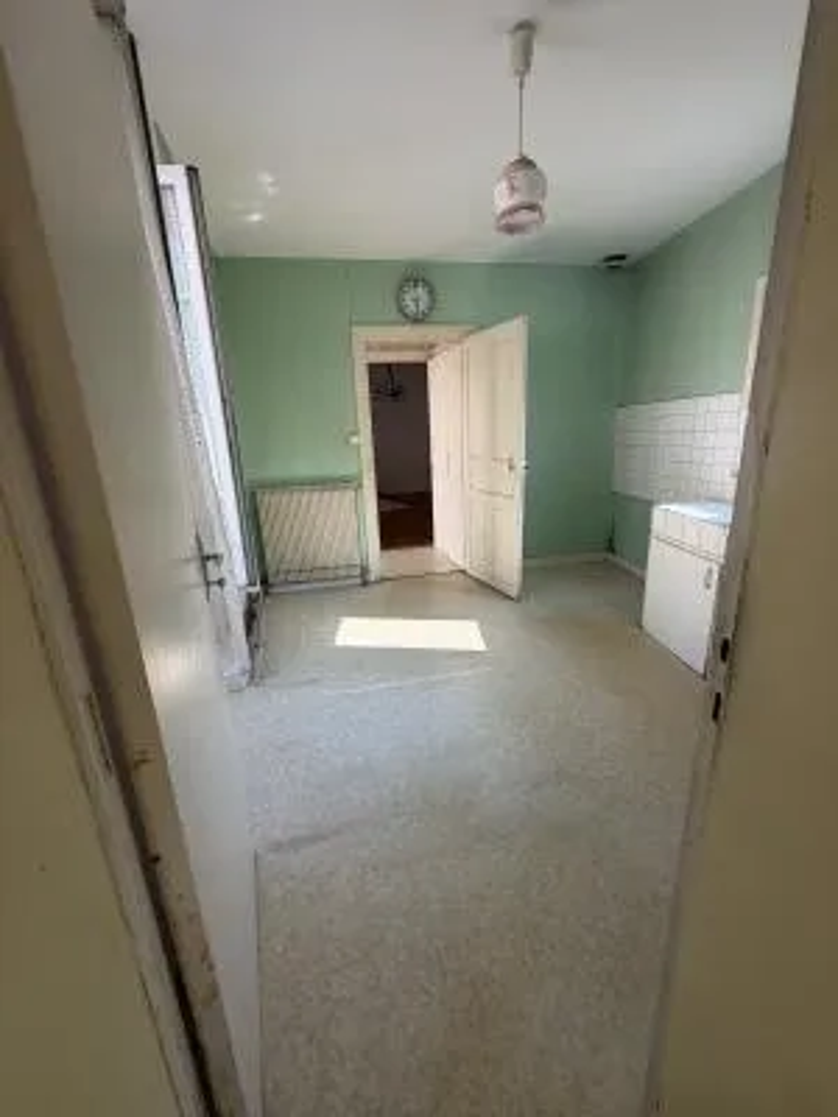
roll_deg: +1.4
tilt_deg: -16.7
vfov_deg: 102.1
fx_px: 452
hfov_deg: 85.7
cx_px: 419
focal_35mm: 14
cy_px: 558
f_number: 2.2
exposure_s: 1/138
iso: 50
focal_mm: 2.22
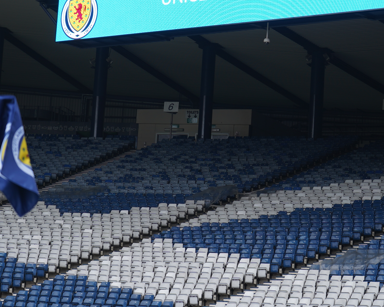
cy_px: 85
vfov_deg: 11.6
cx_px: 240
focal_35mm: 133
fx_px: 1511
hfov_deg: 14.5
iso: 100
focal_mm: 70
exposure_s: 1/80
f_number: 5.6
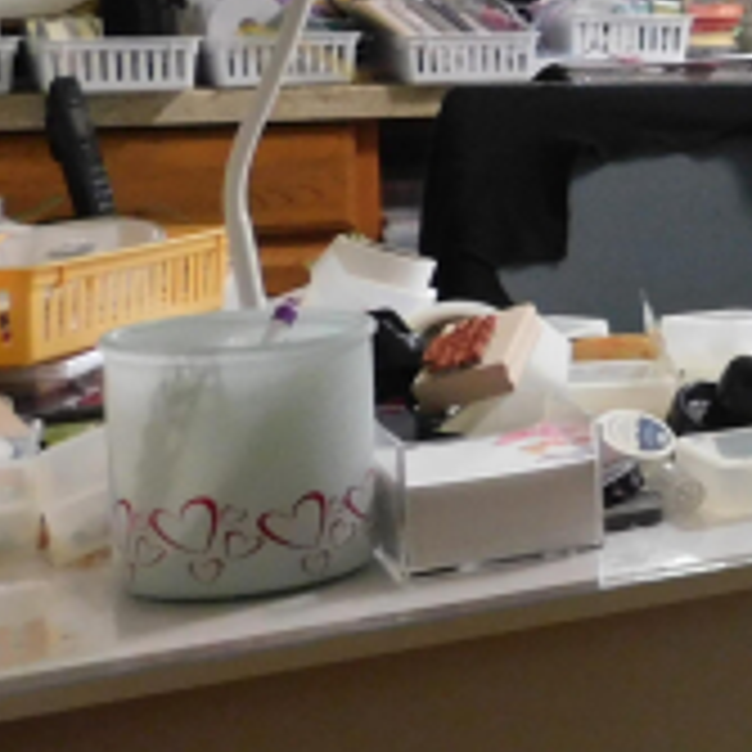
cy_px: 126
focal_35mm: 81
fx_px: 1991
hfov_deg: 17.1
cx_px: 1398
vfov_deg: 21.1
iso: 320
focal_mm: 4
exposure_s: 1/30
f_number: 3
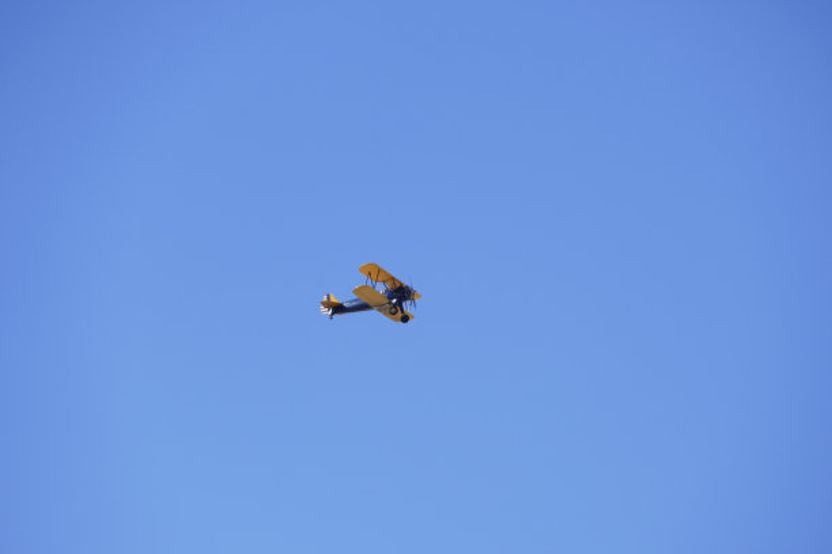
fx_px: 5777
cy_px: 277
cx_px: 416
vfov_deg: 5.5
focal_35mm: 250
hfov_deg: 8.2
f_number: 4
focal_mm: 91.1
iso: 125
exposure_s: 1/1000
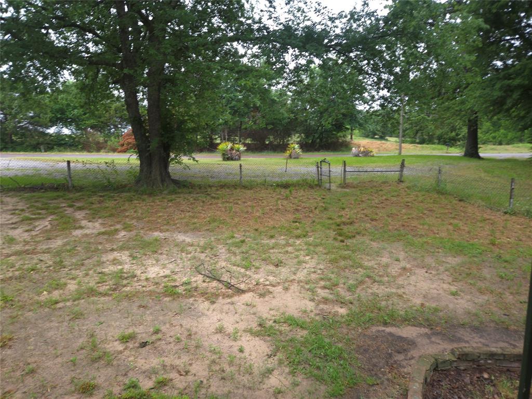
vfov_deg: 58.9
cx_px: 266
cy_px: 200
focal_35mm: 23
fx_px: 353
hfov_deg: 73.9
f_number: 1.8
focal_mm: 5.4
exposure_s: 1/60
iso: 100
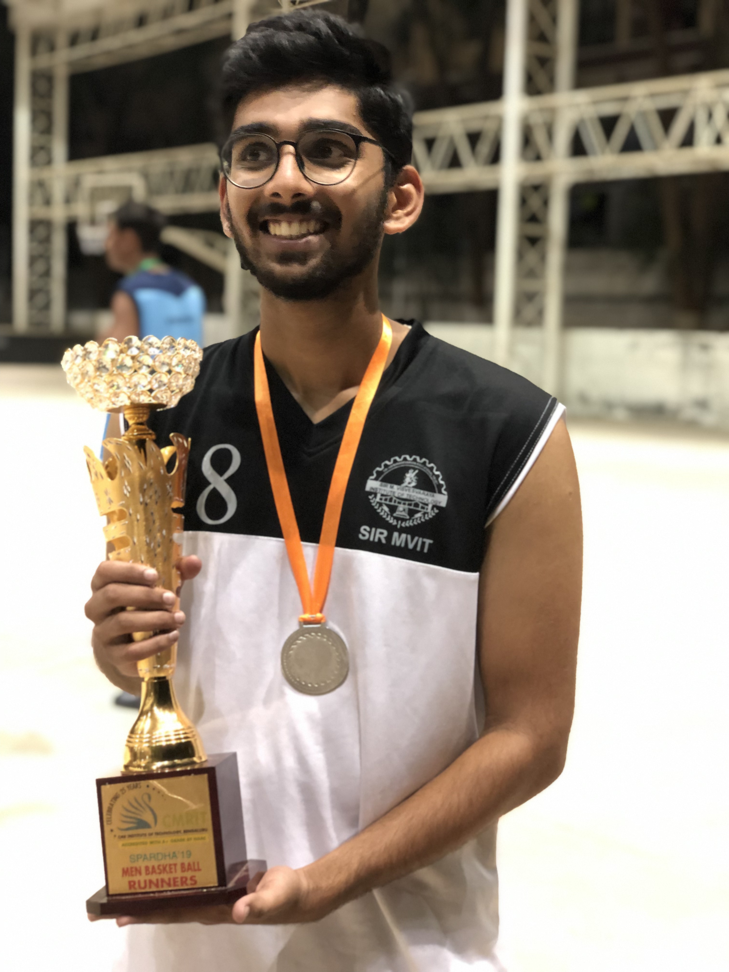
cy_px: 486
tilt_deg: -6.6
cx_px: 364
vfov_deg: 36.8
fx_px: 1460
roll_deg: -1.7
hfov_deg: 28.0
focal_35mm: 52
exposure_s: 1/17
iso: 160
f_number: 2.4
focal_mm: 6
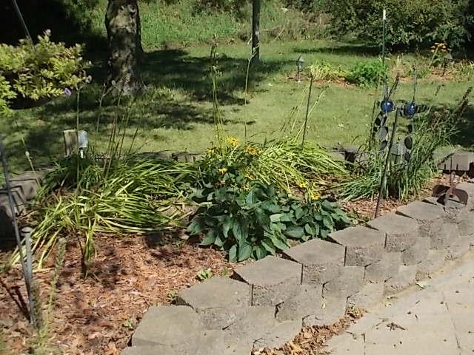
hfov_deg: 38.2
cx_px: 237
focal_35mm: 50
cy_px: 178
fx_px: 685
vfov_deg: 29.1
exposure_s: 1/400
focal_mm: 9
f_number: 4.5
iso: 80
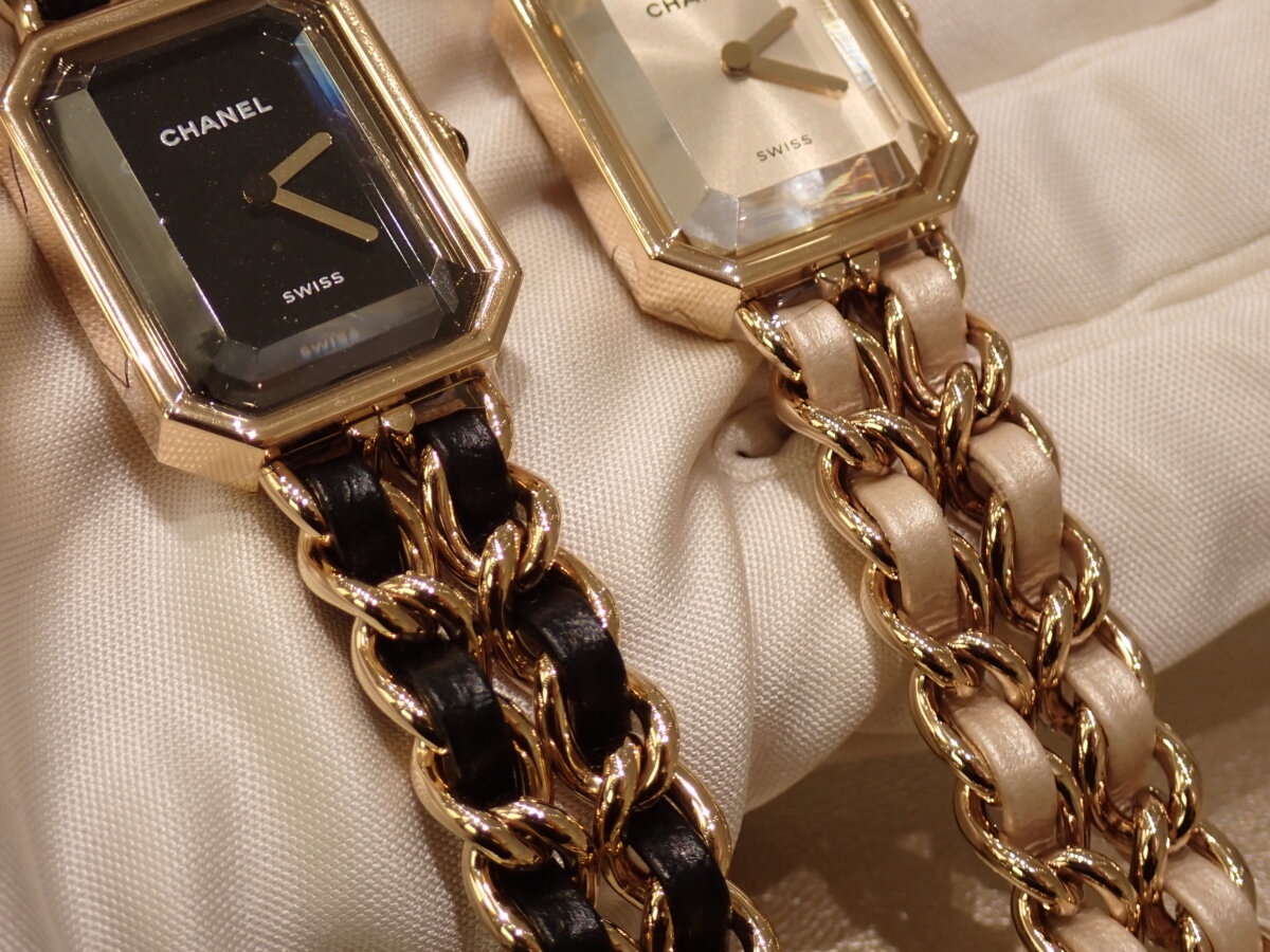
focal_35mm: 77
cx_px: 635
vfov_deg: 19.1
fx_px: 2825
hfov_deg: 25.3
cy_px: 476
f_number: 4.1
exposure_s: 1/125
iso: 200
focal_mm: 13.65
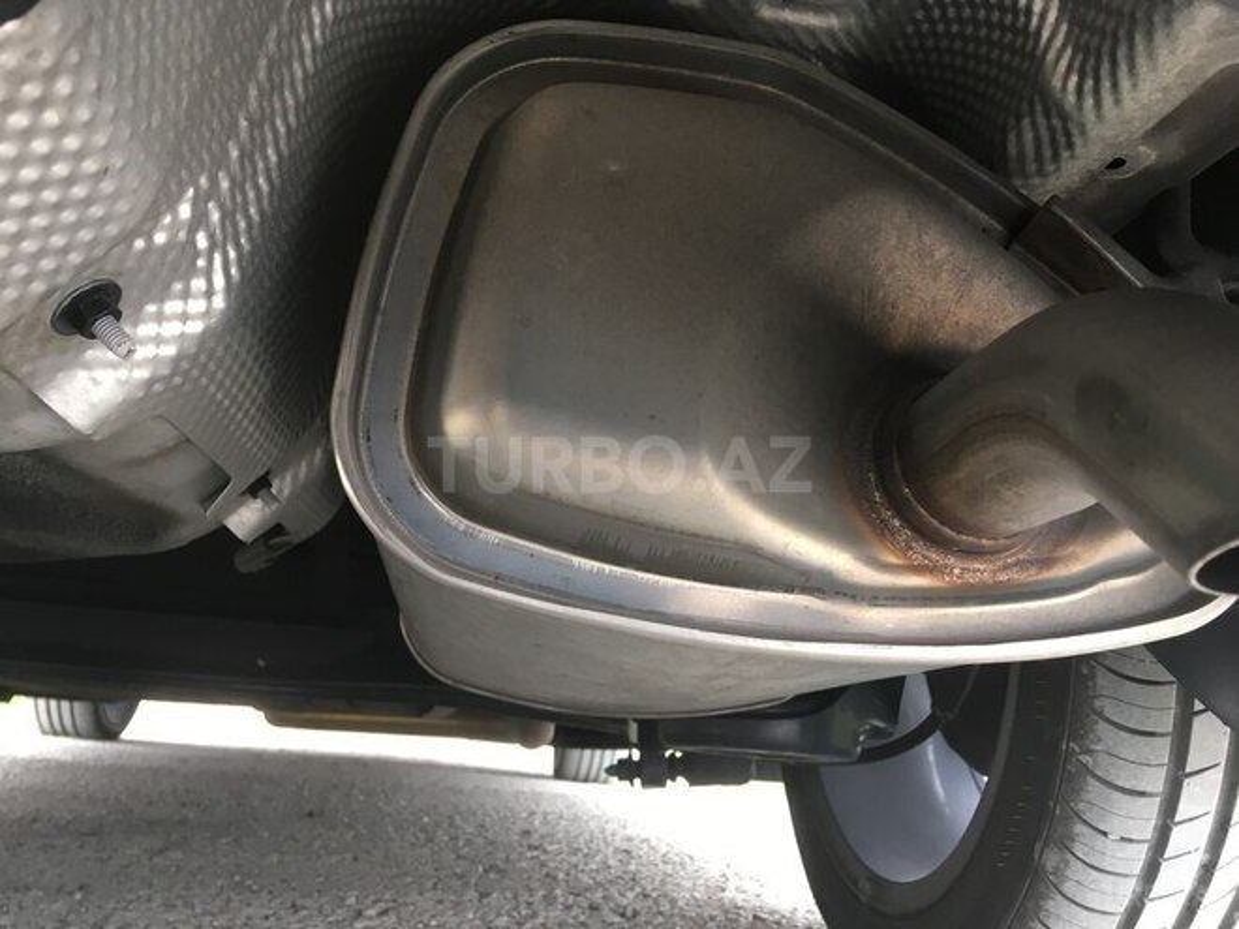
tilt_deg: +4.9
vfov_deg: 48.2
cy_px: 464
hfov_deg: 61.7
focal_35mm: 29
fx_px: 1038
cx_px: 620
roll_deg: -5.2
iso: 64
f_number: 2.2
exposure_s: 1/33
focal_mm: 4.15
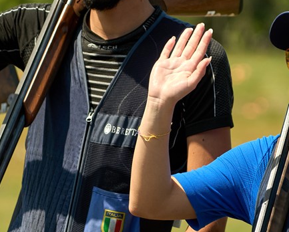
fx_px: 4451
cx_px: 176
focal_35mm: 520
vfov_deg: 3.0
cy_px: 68
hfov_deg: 3.7
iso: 200
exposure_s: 1/800
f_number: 5.6
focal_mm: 200
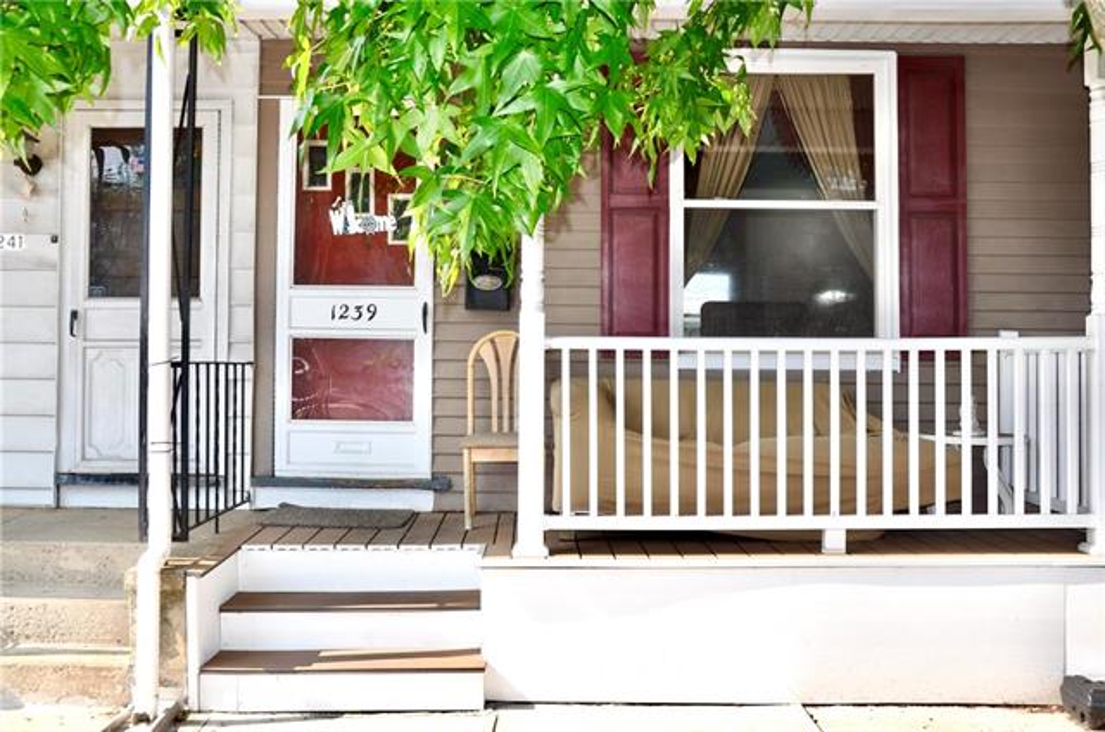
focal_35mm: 32
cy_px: 366
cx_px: 552
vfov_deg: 41.5
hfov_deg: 59.6
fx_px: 965
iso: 200
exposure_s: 1/200
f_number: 9
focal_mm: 21
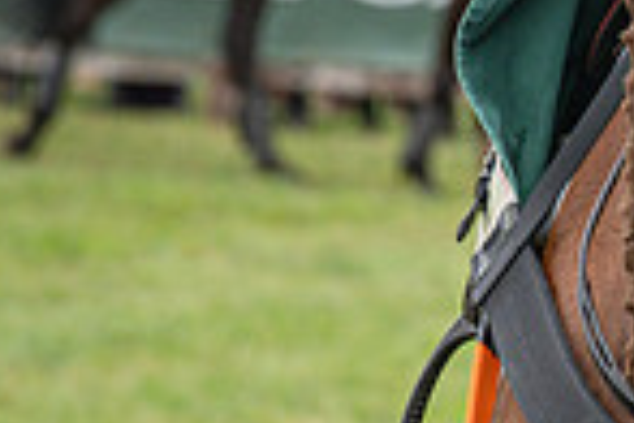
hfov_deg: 3.8
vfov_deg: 2.6
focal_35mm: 536
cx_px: 1066
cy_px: 551
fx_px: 9439
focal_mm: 70
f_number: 4
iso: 200
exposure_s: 1/500
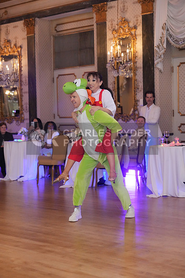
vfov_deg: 29.6
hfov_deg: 20.0
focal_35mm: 68
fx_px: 524
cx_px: 92
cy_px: 139
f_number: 3.2
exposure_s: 1/250
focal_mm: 68
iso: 8000
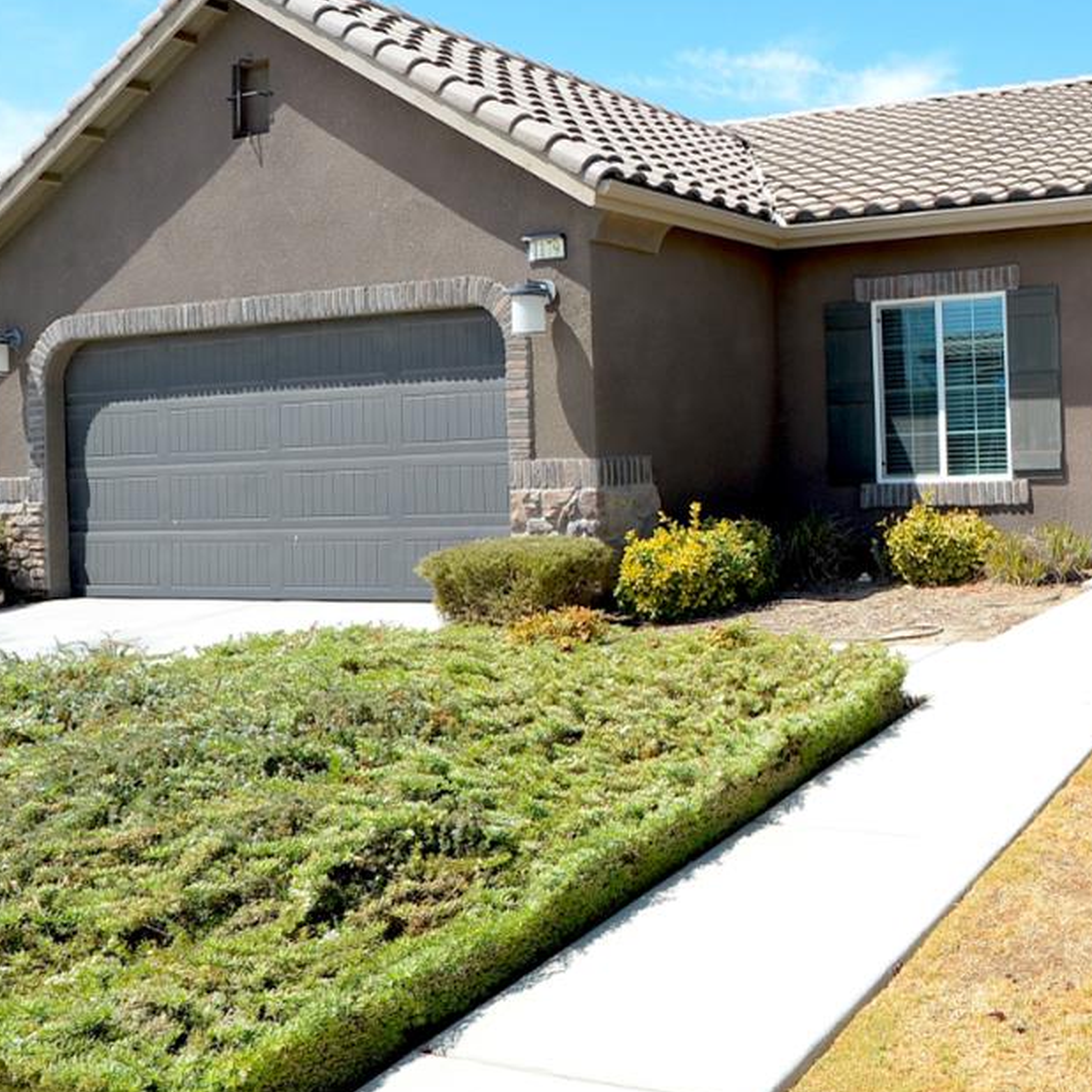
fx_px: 1249
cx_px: 1087
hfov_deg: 41.3
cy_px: 411
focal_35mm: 35
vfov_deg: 46.8
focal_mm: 17
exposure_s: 1/320
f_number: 9
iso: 400
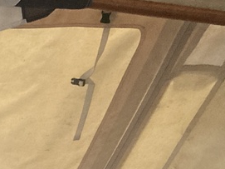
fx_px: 806
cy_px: 333
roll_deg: +0.3
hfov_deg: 14.5
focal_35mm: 124
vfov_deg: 10.9
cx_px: -142
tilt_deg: -17.8
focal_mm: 3.99
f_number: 1.8
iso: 400
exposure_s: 1/33
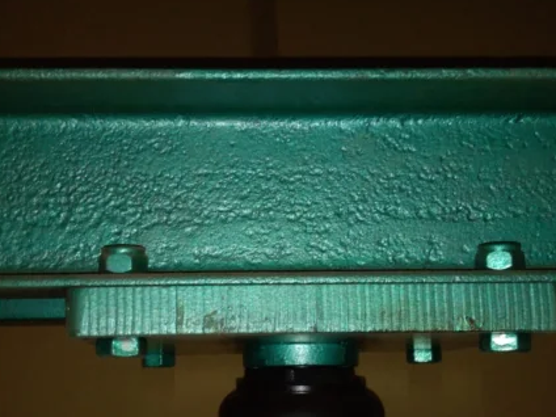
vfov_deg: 29.6
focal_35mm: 49
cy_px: 249
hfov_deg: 38.9
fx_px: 787
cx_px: 285
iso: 169
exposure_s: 1/30
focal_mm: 3.52
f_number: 2
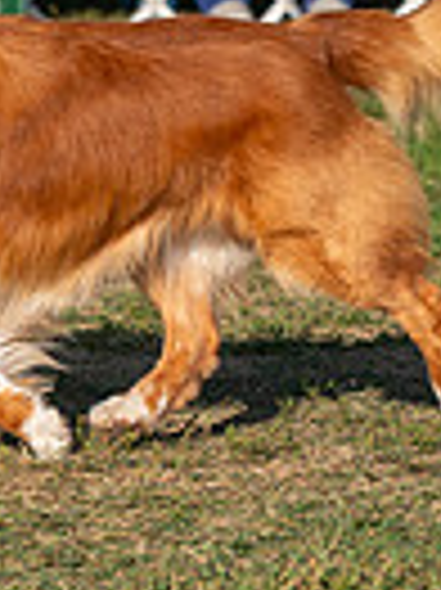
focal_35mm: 486
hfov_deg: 3.0
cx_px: -439
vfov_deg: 4.1
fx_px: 8269
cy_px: -315
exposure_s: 1/1250
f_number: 4.5
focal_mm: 98
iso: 100
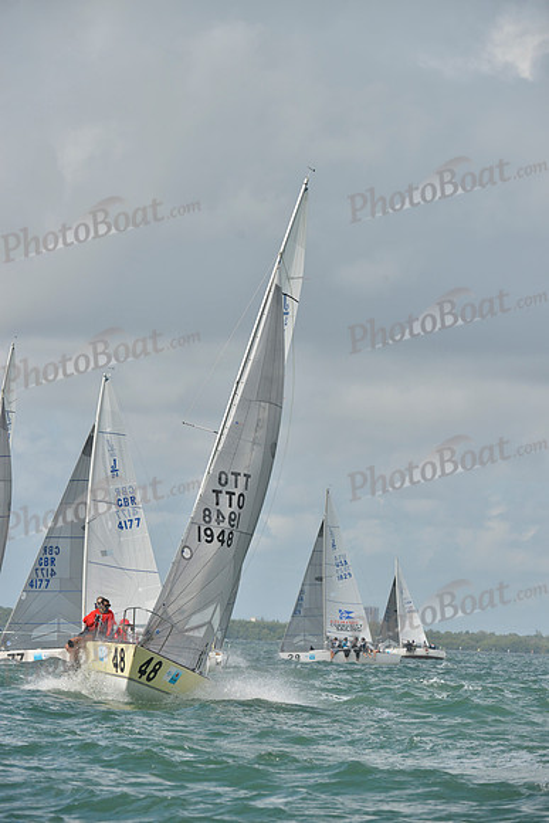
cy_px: 412
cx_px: 274
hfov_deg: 6.9
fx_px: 4572
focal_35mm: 200
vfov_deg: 10.3
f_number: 7.1
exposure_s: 1/1250
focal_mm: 200
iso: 280
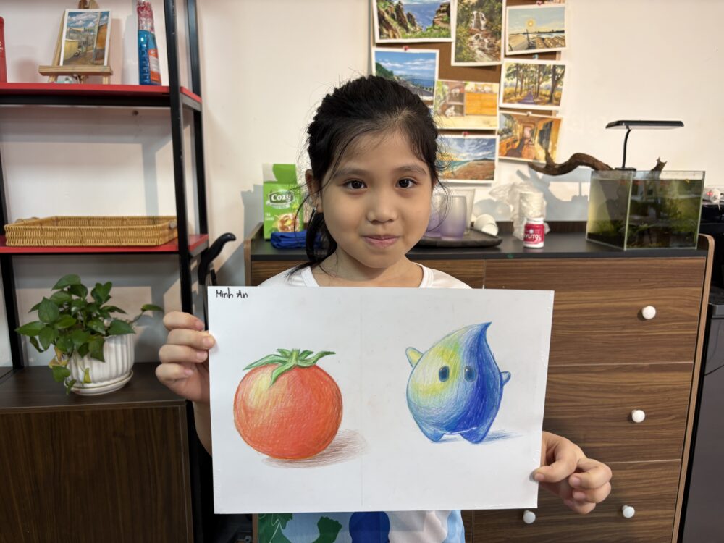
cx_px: 362
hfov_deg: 67.3
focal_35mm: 26
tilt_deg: -11.0
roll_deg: +0.5
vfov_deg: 53.1
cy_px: 272
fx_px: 544
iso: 64
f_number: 1.6
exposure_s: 1/50
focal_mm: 5.96
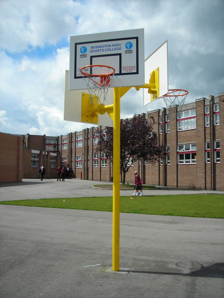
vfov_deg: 49.0
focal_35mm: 38
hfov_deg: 37.7
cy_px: 149
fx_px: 328
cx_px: 112
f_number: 6.4
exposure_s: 1/333
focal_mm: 6.3
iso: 50
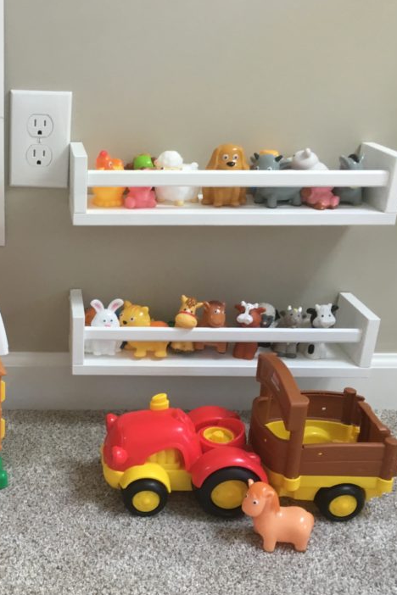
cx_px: 42
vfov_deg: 44.5
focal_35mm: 44
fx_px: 728
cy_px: 308
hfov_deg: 29.3
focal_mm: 4.15
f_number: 2.2
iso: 80
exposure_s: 1/30
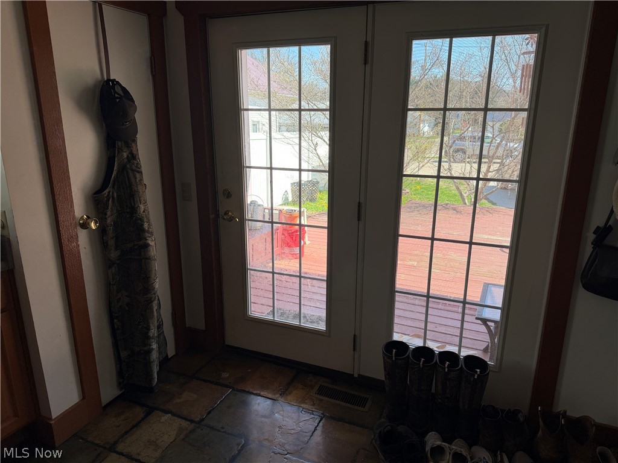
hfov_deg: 71.6
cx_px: 309
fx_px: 428
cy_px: 232
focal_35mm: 24
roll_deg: -0.8
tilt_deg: -15.4
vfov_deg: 56.8
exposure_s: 1/450
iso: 80
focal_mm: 6.76
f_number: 1.78
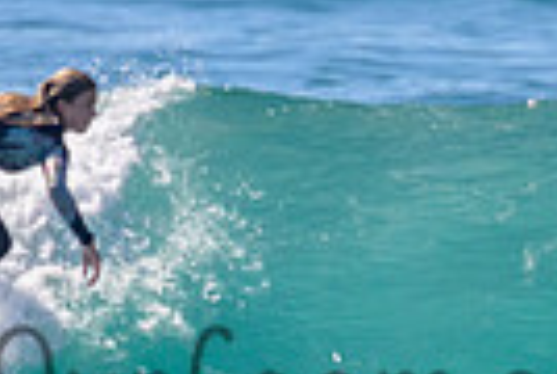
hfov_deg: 0.6
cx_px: 247
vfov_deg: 0.4
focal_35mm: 3674
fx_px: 56971
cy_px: 304
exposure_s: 1/2000
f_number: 11
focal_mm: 800
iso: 1100
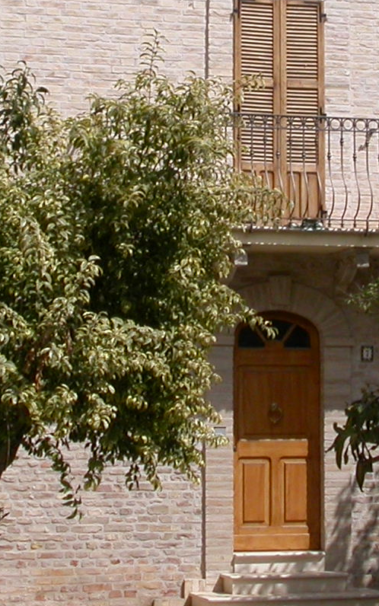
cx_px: 238
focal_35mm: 121
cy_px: 97
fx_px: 1998
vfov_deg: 17.1
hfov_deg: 10.8
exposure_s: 1/418
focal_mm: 8.4
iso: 100
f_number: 7.6
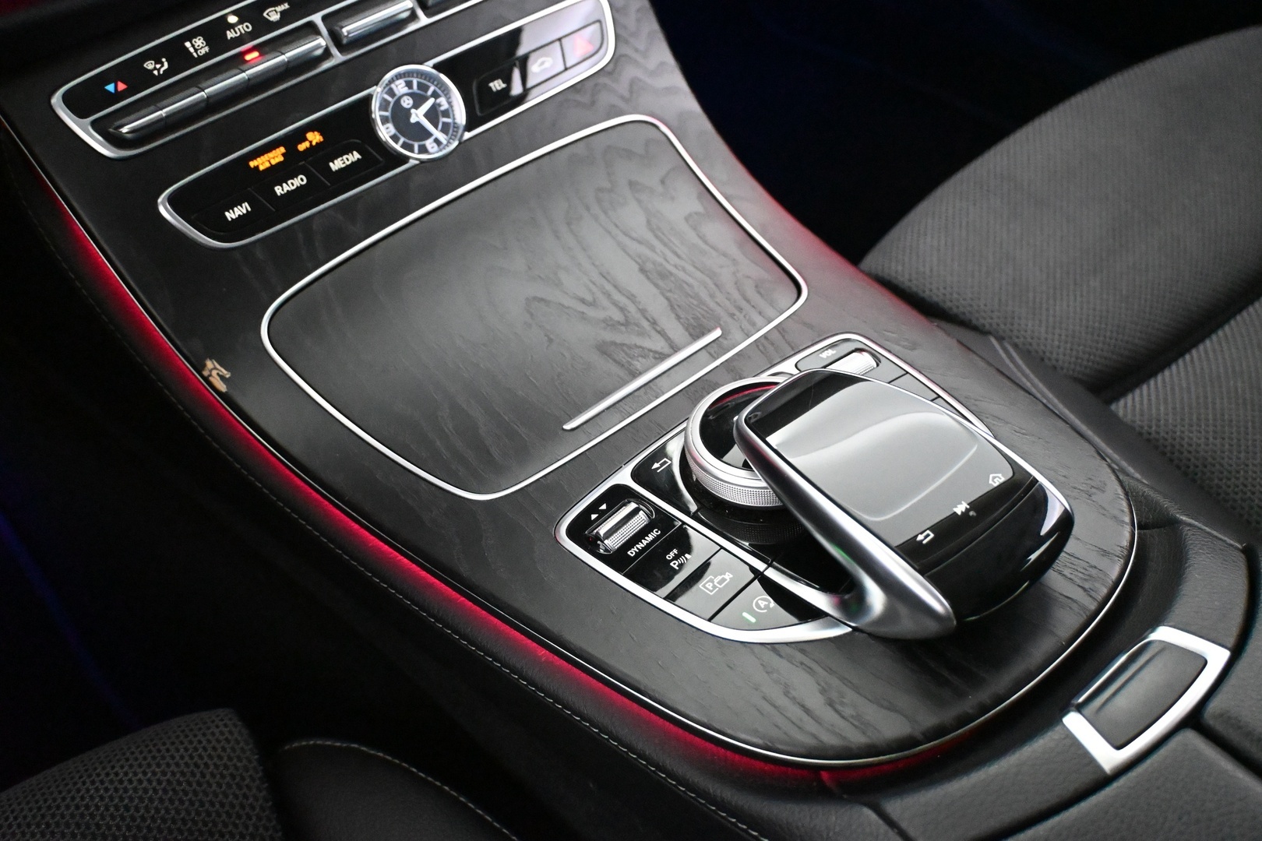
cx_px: 631
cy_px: 420
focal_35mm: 37
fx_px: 1288
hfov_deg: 52.2
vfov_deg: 36.2
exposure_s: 1/60
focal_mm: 24.5
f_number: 4.2
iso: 12800
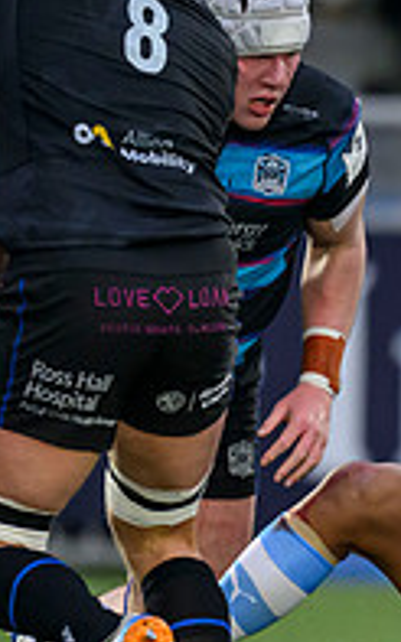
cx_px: 938
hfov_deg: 0.6
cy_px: 487
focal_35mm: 2306
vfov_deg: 0.9
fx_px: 40351
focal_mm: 560
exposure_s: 1/1600
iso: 4000
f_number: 4
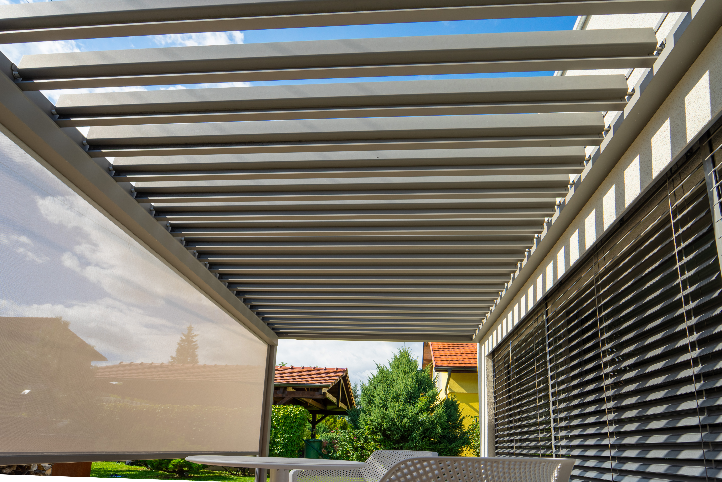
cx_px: 361
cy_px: 241
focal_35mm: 14
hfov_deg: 104.2
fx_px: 281
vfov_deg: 81.3
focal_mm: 14
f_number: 9
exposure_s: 1/640
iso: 100
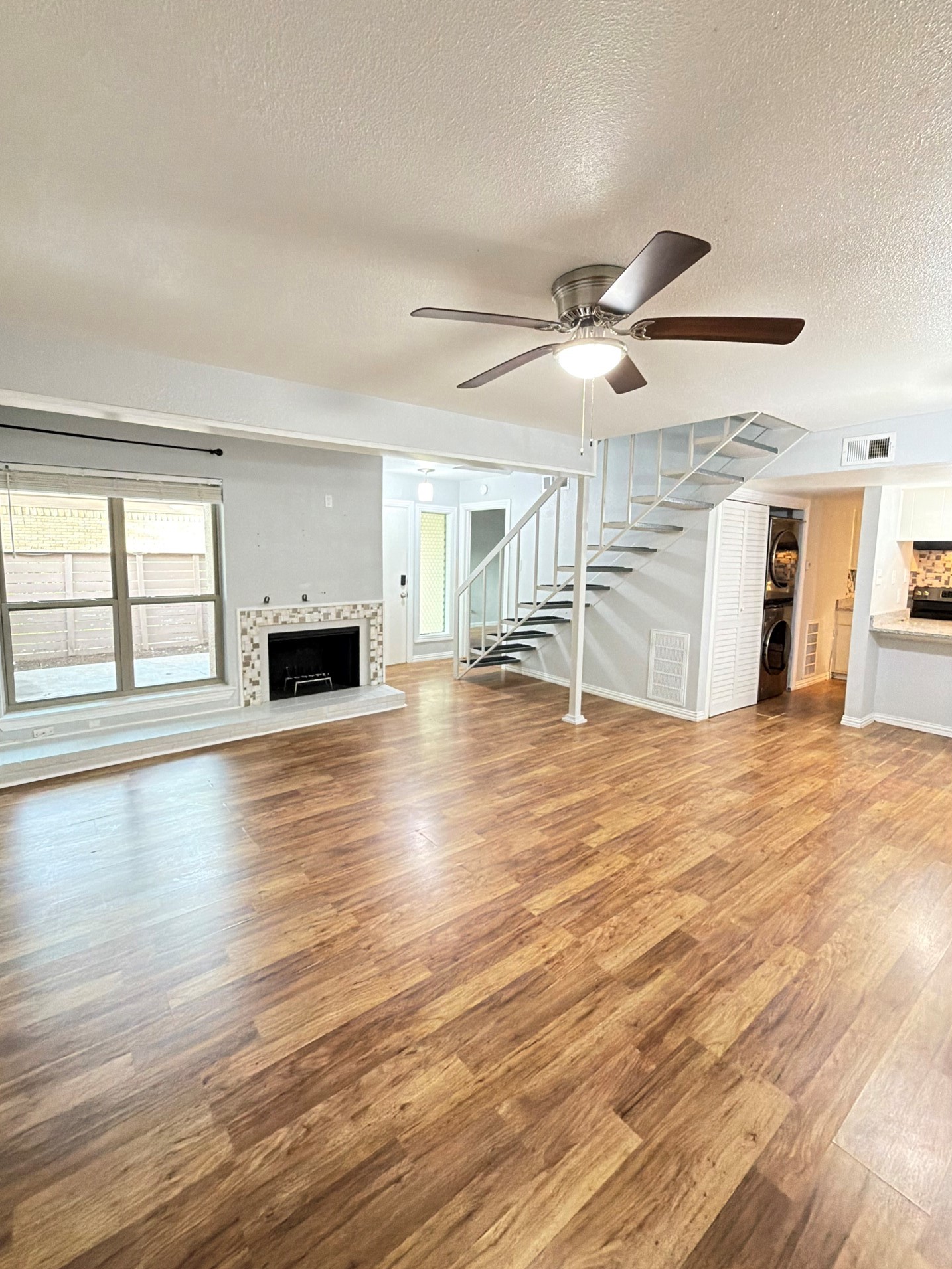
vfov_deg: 98.1
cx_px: 445
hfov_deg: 81.7
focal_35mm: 15
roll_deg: -0.7
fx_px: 550
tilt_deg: -6.6
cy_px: 612
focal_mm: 2.22
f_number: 2.2
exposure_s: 1/40
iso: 1000
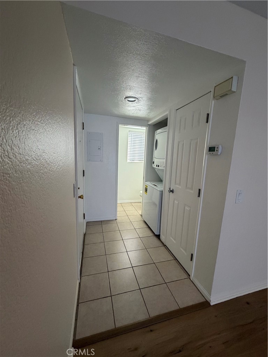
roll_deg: -2.1
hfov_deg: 85.7
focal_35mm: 14
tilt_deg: -8.8
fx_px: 145
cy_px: 178
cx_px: 134
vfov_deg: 102.1
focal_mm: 2.22
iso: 400
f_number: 2.2
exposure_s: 1/60
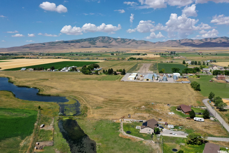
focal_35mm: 28
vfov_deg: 46.4
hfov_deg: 65.5
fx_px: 178
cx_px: 114
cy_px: 76
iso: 100
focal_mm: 10.26
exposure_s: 1/640
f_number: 6.3
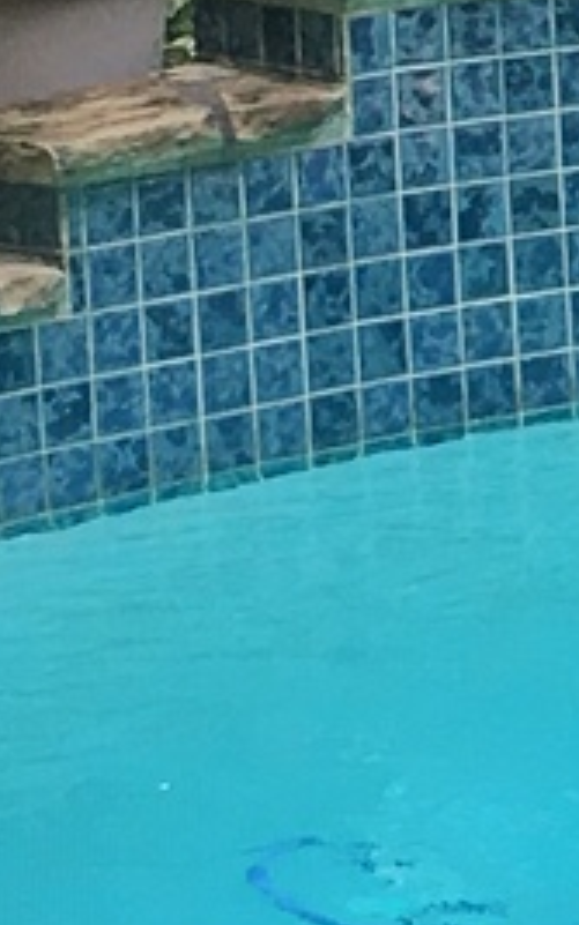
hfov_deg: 5.3
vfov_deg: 9.0
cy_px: 263
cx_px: 1734
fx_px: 5854
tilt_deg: -12.4
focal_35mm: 232
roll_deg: +0.4
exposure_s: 1/170
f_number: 2.2
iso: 25
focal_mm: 4.15
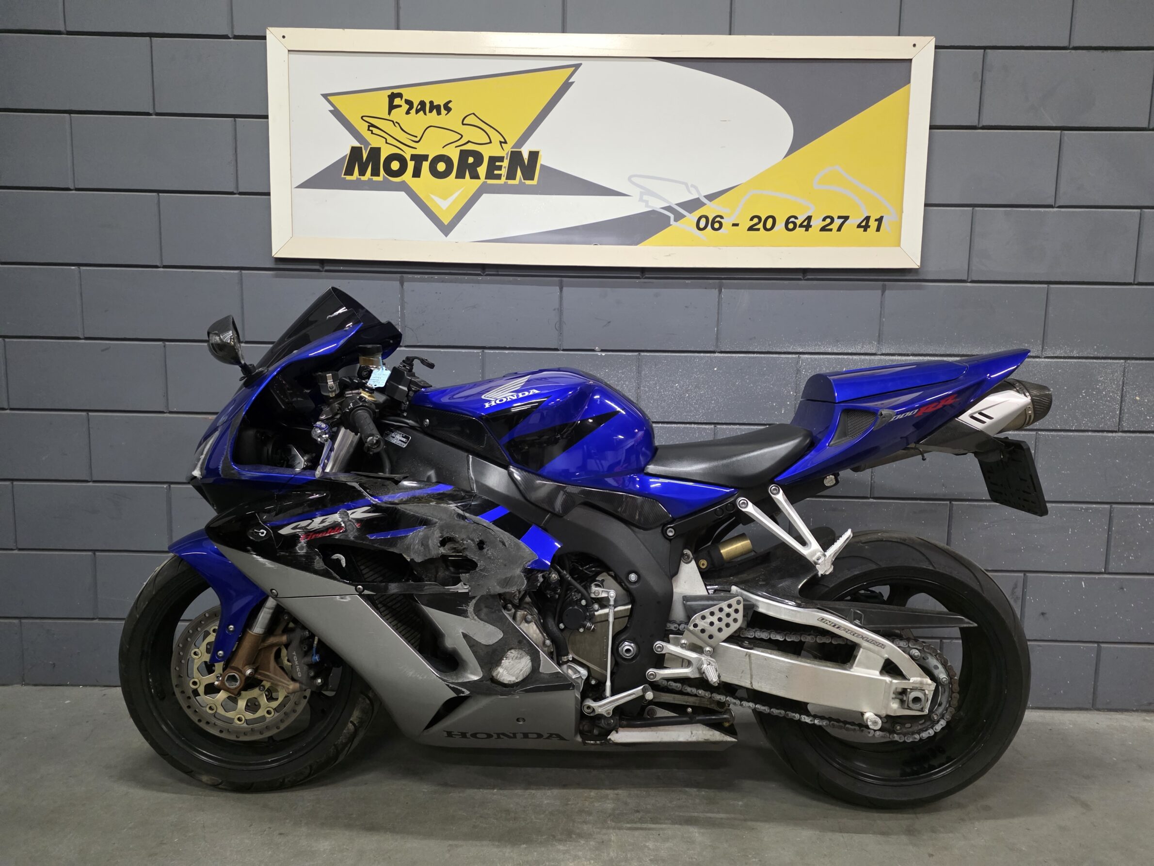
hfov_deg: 73.9
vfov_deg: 58.9
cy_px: 433
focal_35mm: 23
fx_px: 767
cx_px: 577
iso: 1250
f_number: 1.7
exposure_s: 1/100
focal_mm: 6.25
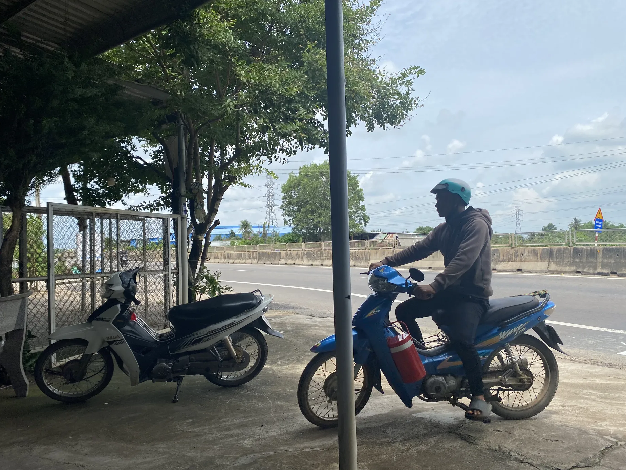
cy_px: 238
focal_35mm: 27
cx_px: 310
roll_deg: +1.6
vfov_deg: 51.4
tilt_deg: +0.4
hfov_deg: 65.3
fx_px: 488
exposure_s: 1/2571
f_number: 1.8
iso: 32
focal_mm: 4.25
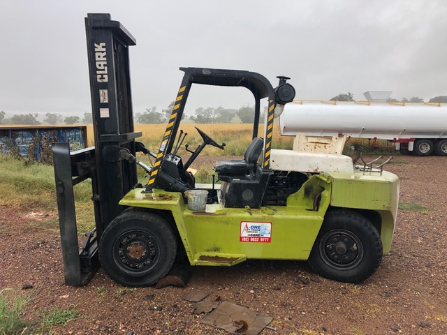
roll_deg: -1.8
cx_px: 224
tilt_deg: -5.9
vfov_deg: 49.7
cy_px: 168
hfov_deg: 63.4
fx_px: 362
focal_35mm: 28
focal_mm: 3.99
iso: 25
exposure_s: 1/120
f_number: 1.8
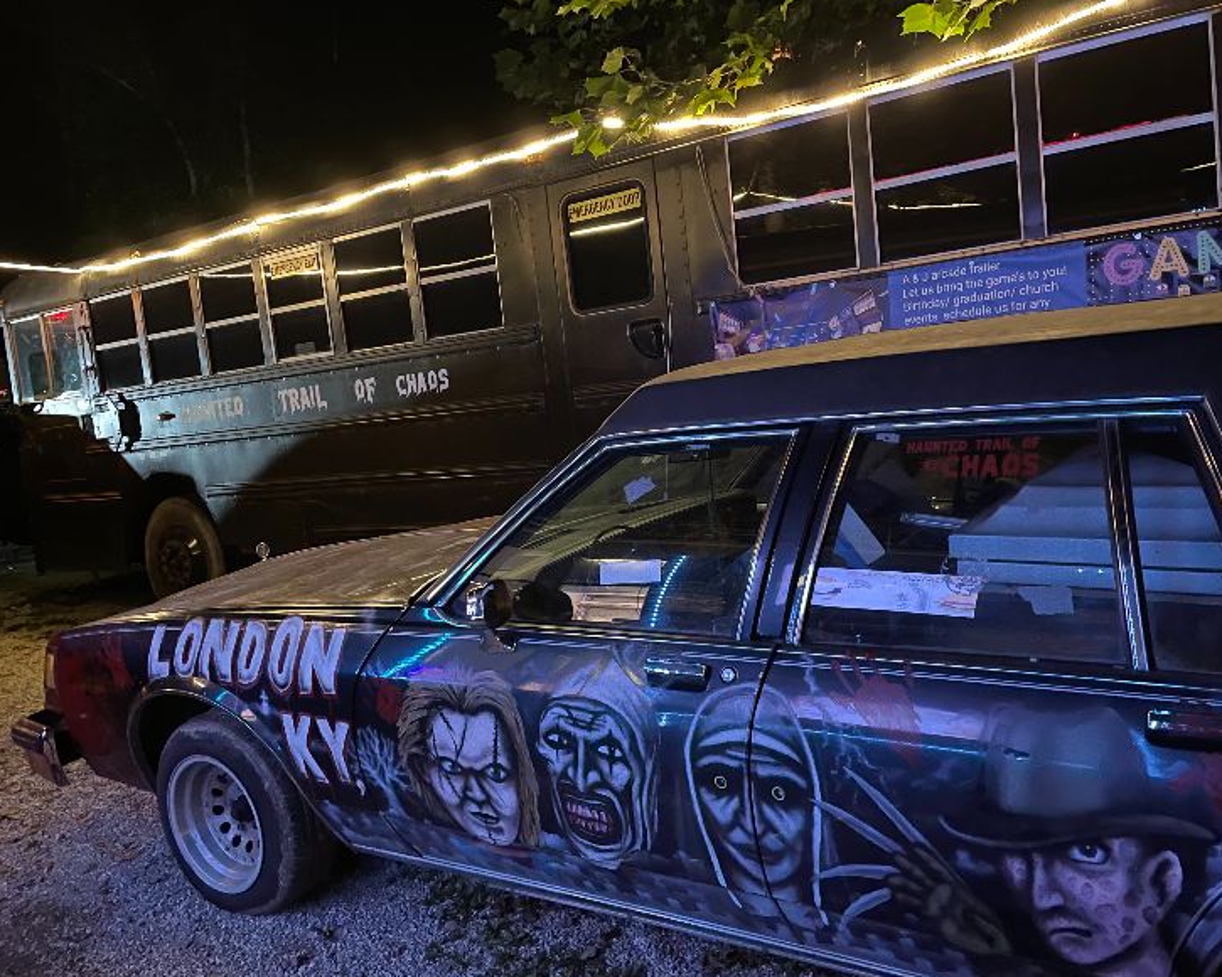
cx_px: 666
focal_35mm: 28
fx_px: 1013
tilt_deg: -0.5
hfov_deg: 62.1
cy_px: 502
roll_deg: +5.9
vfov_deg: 51.5
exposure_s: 1/17
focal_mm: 4.2
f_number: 1.6
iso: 1000
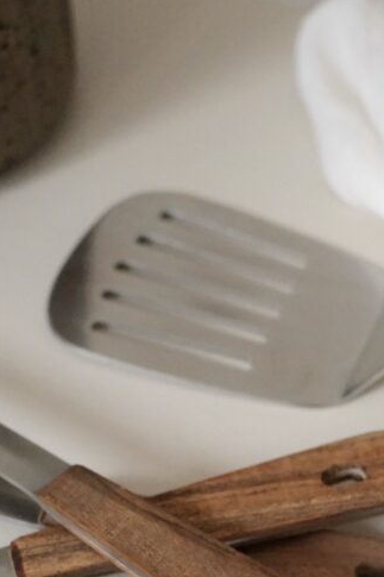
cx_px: 219
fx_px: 1665
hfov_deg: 13.2
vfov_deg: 19.3
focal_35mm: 104
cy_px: 514
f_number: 4
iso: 125
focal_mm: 37.6
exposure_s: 1/2400
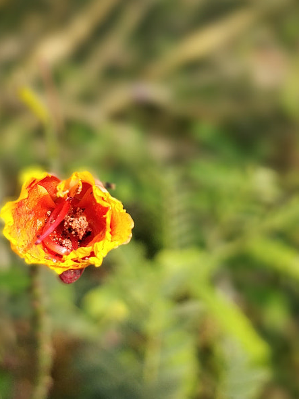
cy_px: 169
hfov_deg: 22.6
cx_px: 171
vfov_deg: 29.8
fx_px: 749
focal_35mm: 65
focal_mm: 4.1
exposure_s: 1/454
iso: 125
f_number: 1.7
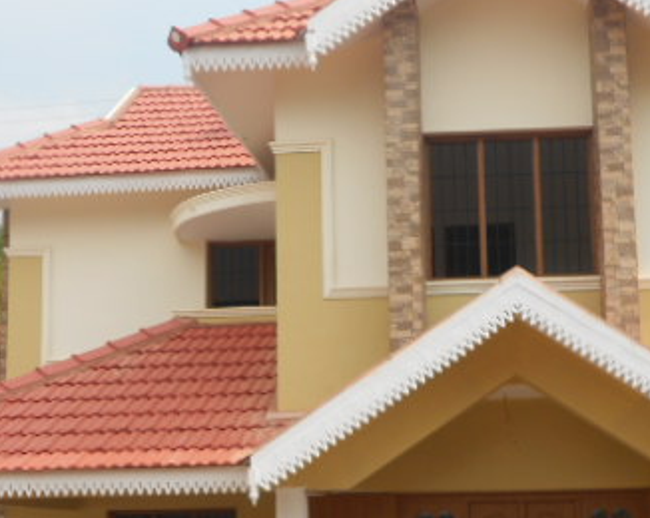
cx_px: 371
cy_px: 361
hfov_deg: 26.8
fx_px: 1364
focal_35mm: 71
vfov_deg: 21.4
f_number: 3.9
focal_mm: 6.9
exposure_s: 1/500
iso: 80
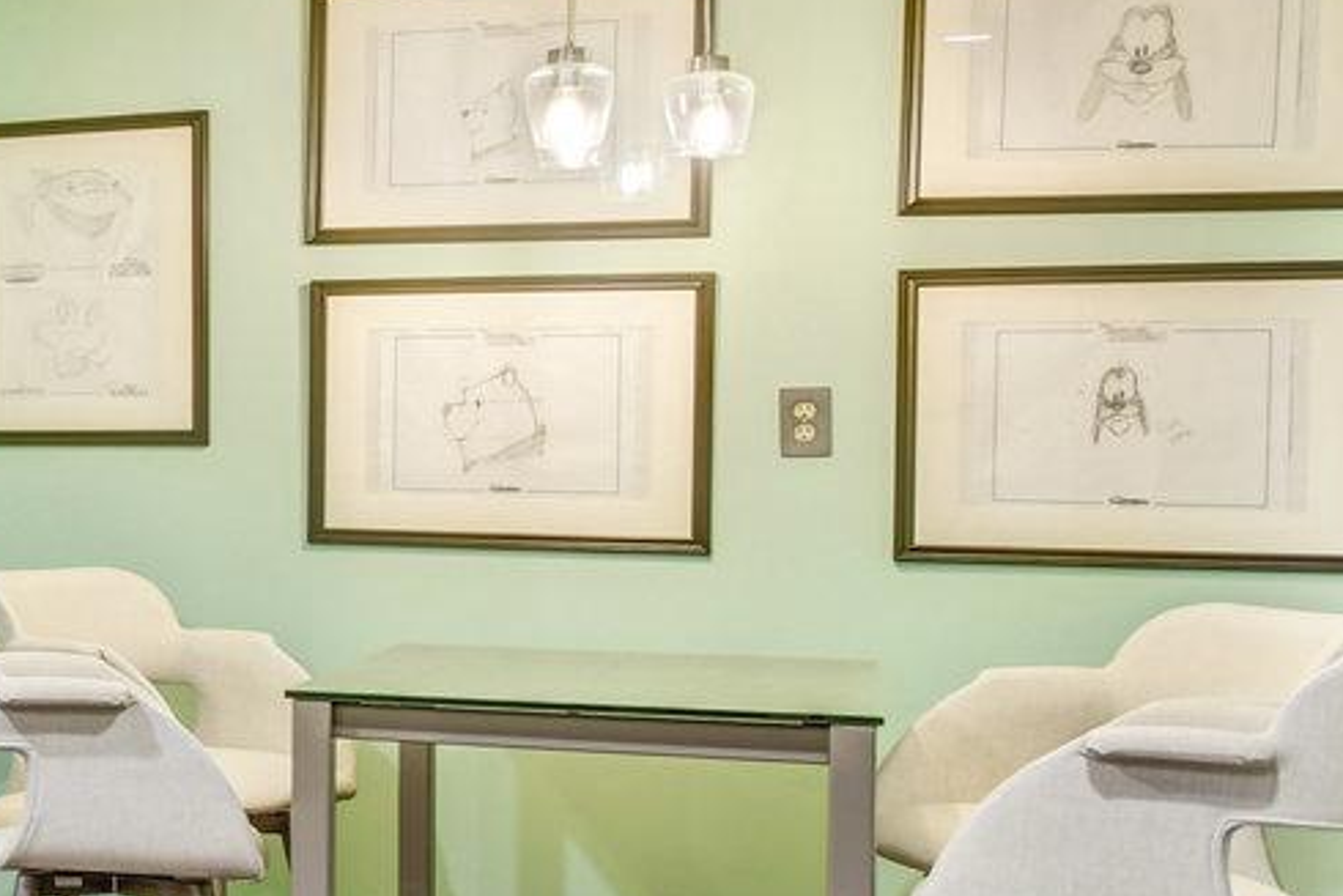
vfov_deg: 19.2
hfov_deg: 20.2
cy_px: 434
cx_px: -1091
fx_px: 2649
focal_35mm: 71
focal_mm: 17
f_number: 8
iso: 400
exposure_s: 1/5
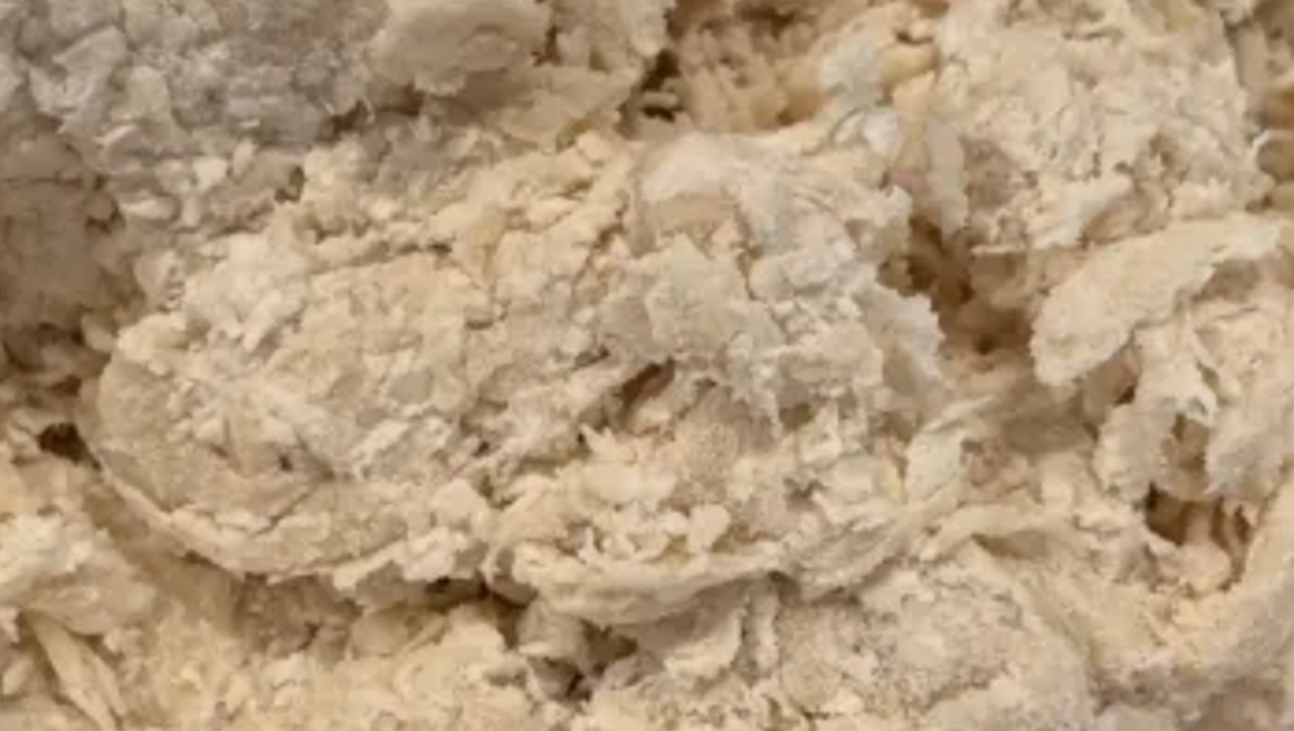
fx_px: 2850
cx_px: 571
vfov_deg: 14.5
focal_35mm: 83
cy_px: 557
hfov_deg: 25.6
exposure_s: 1/120
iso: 125
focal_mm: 5.96
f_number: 1.6
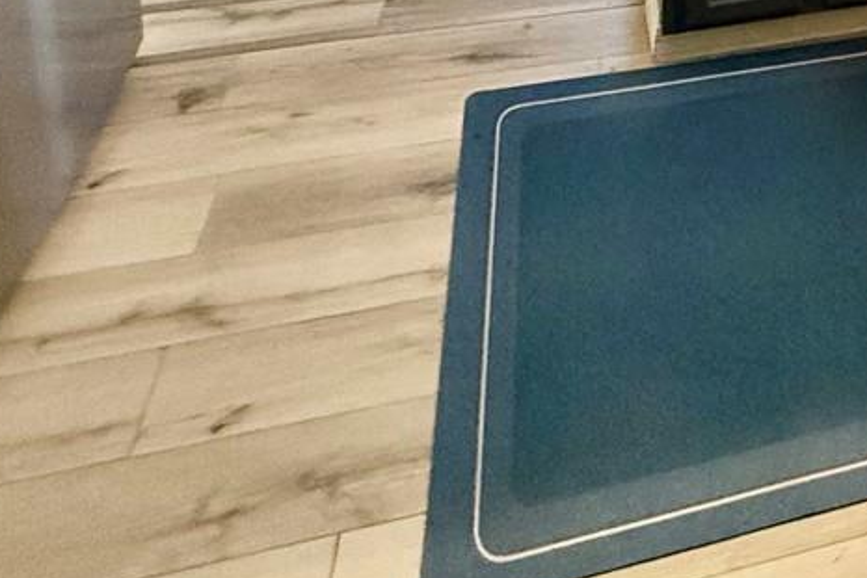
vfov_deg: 19.1
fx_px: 1204
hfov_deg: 34.2
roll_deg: -4.5
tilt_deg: -12.4
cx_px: 954
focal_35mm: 50
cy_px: -513
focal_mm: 2.22
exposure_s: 1/120
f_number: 2.2
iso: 640
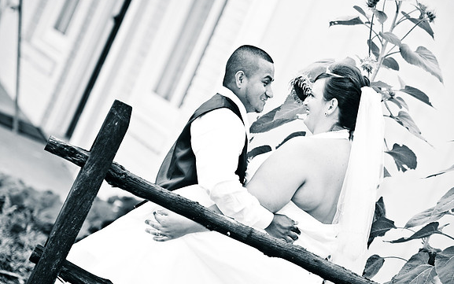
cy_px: 140
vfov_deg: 5.9
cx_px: 227
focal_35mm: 223
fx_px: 2754
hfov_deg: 9.4
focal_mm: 145
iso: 200
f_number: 2.8
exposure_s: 1/250
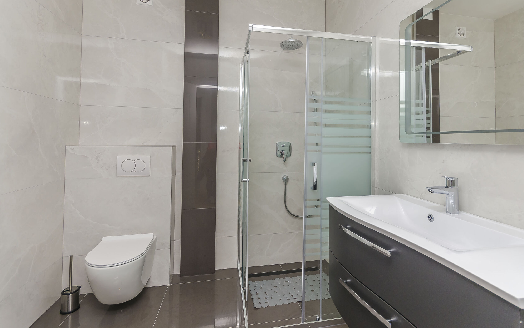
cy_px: 135
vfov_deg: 67.5
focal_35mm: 17
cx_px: 274
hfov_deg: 94.3
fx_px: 243
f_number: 8
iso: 100
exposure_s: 1/100
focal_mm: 10
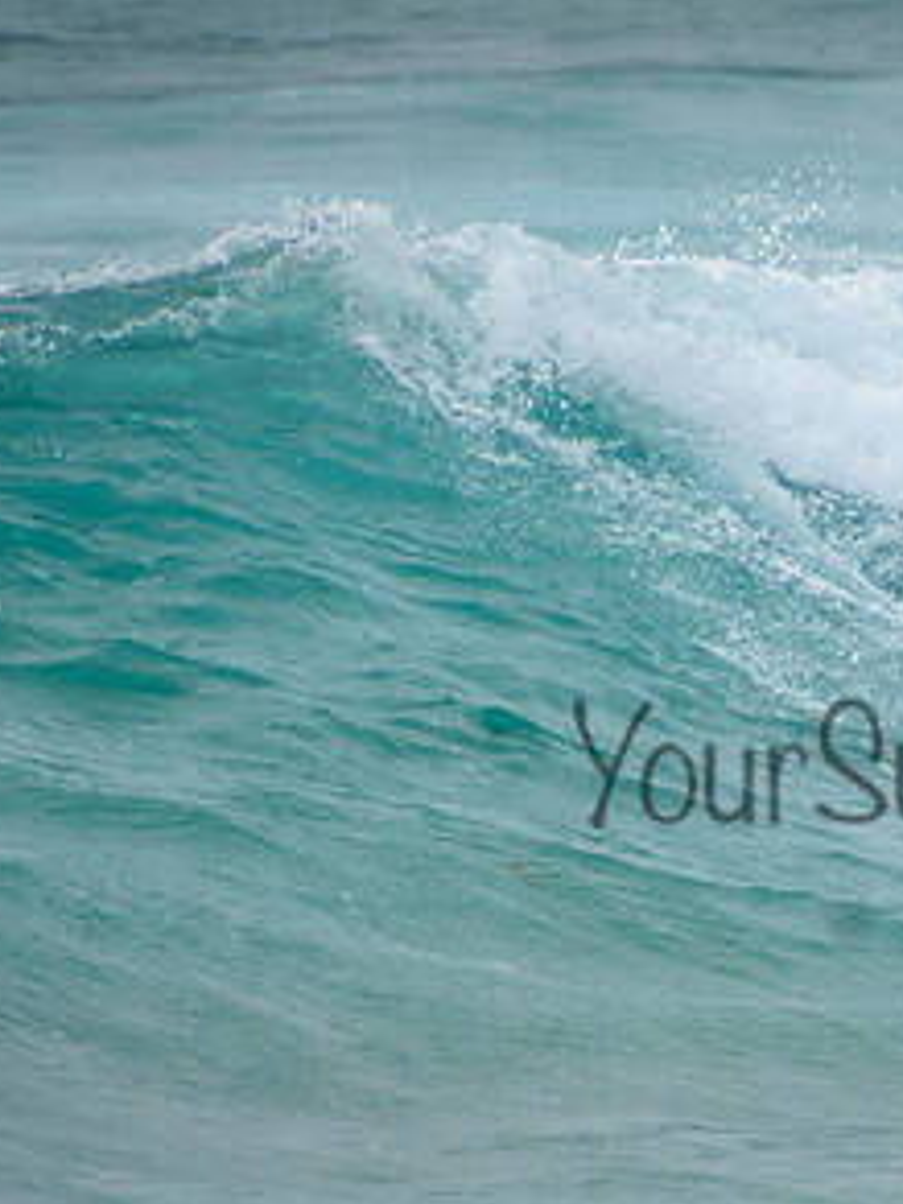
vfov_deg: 1.7
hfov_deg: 1.3
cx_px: 998
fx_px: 39825
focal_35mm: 1145
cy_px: 728
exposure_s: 1/2000
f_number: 5.6
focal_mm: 400
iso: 400
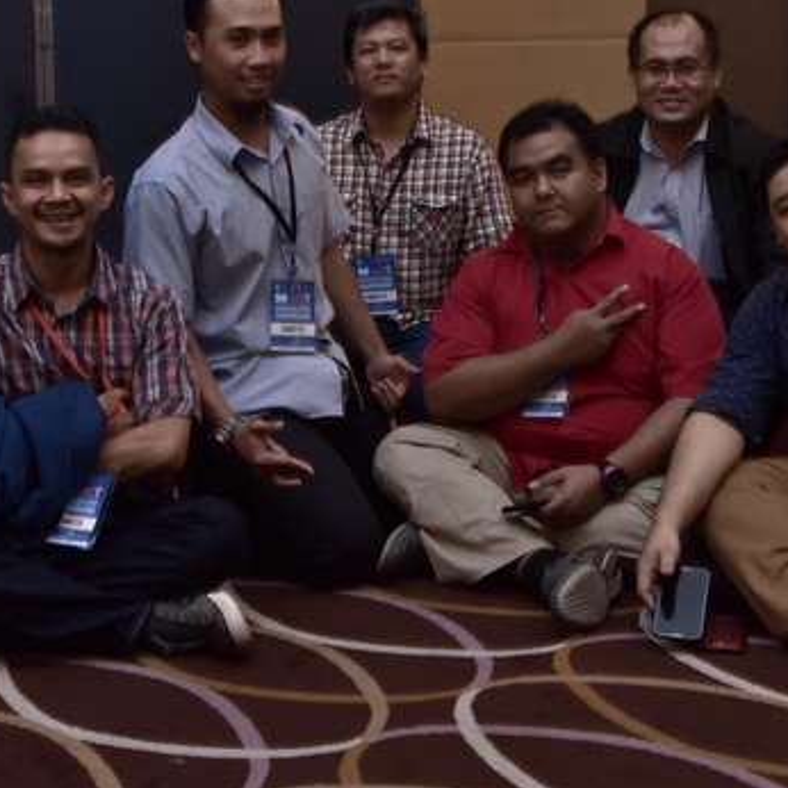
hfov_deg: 27.7
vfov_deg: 27.4
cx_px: 369
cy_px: 200
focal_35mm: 62
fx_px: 1596
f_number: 7.1
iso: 1000
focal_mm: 21
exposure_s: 1/40
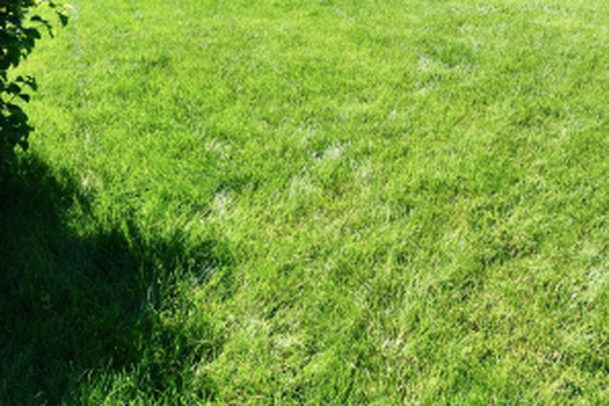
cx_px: 476
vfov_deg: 27.5
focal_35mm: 43
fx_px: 727
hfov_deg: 43.6
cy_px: -80
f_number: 11
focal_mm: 17
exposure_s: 1/500
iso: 640
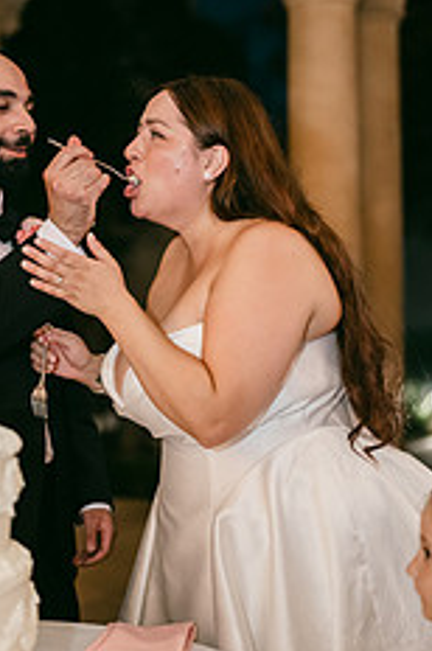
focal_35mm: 68
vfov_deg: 29.7
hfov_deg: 20.0
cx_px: 213
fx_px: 1228
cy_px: 328
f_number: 1.2
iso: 1250
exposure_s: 1/125
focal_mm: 35
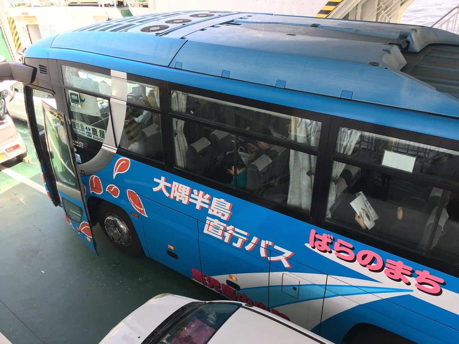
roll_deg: +3.4
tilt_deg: -28.7
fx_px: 385
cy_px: 172
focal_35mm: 29
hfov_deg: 61.7
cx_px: 230
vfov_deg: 48.2
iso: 25
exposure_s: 1/120
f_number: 2.2
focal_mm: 4.15
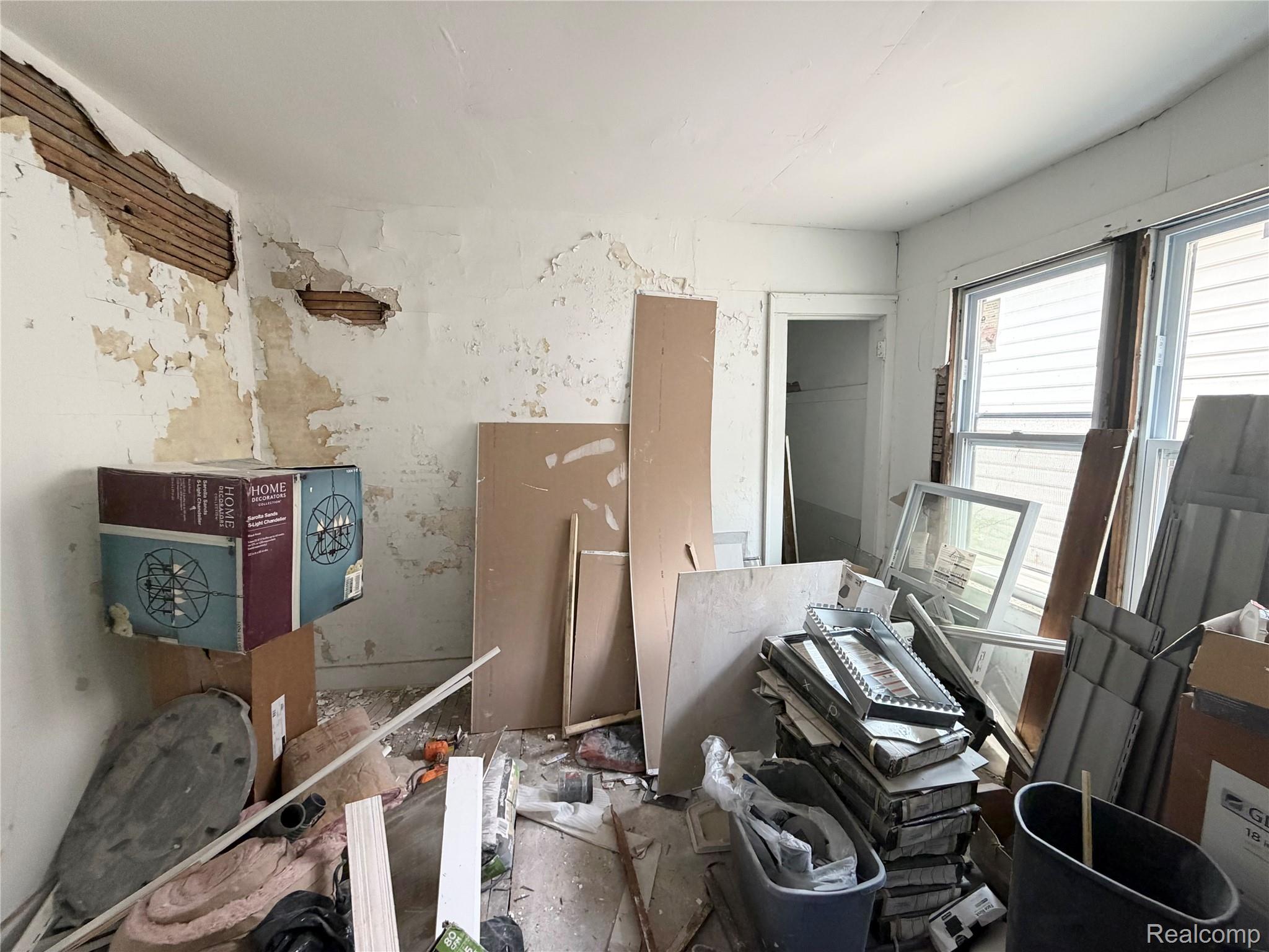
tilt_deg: -7.2
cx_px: 634
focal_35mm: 14
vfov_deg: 85.7
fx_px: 513
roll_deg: +1.8
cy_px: 476
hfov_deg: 102.1
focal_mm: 2.22
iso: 320
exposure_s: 1/93
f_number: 2.2
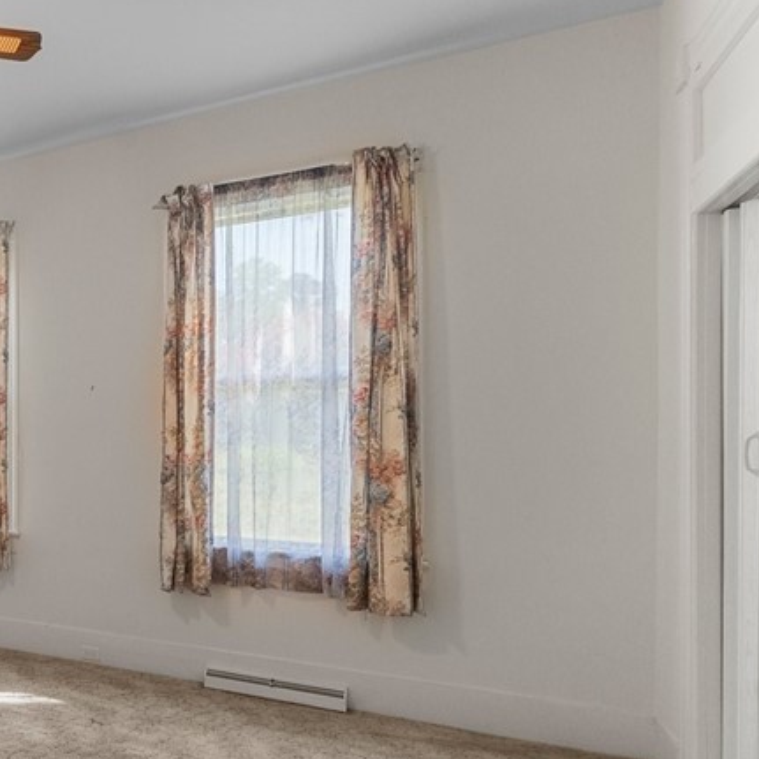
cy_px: 473
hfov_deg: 39.0
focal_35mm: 30
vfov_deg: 53.5
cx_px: -157
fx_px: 744
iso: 1250
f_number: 7.1
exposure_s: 1/40
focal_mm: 14
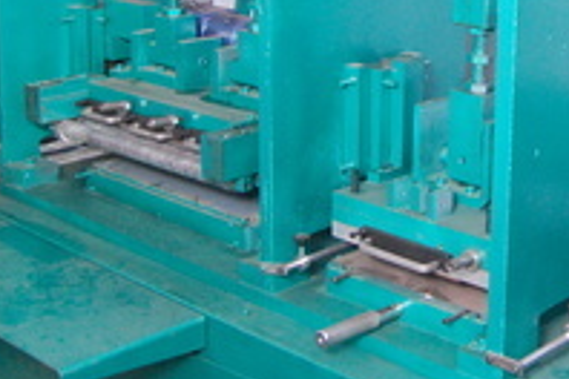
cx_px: 437
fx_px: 1075
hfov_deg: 29.1
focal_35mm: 68
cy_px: 0
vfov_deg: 19.4
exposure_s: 1/80
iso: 1600
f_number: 5.6
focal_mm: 18
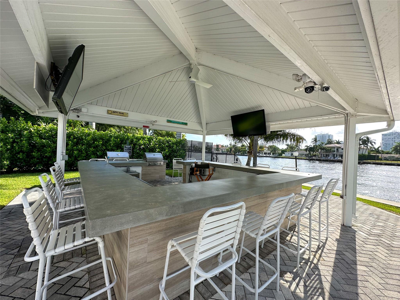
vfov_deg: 85.7
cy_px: 150
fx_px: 162
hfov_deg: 102.1
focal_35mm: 14
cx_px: 200
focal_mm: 2.22
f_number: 2.2
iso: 50
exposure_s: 1/750
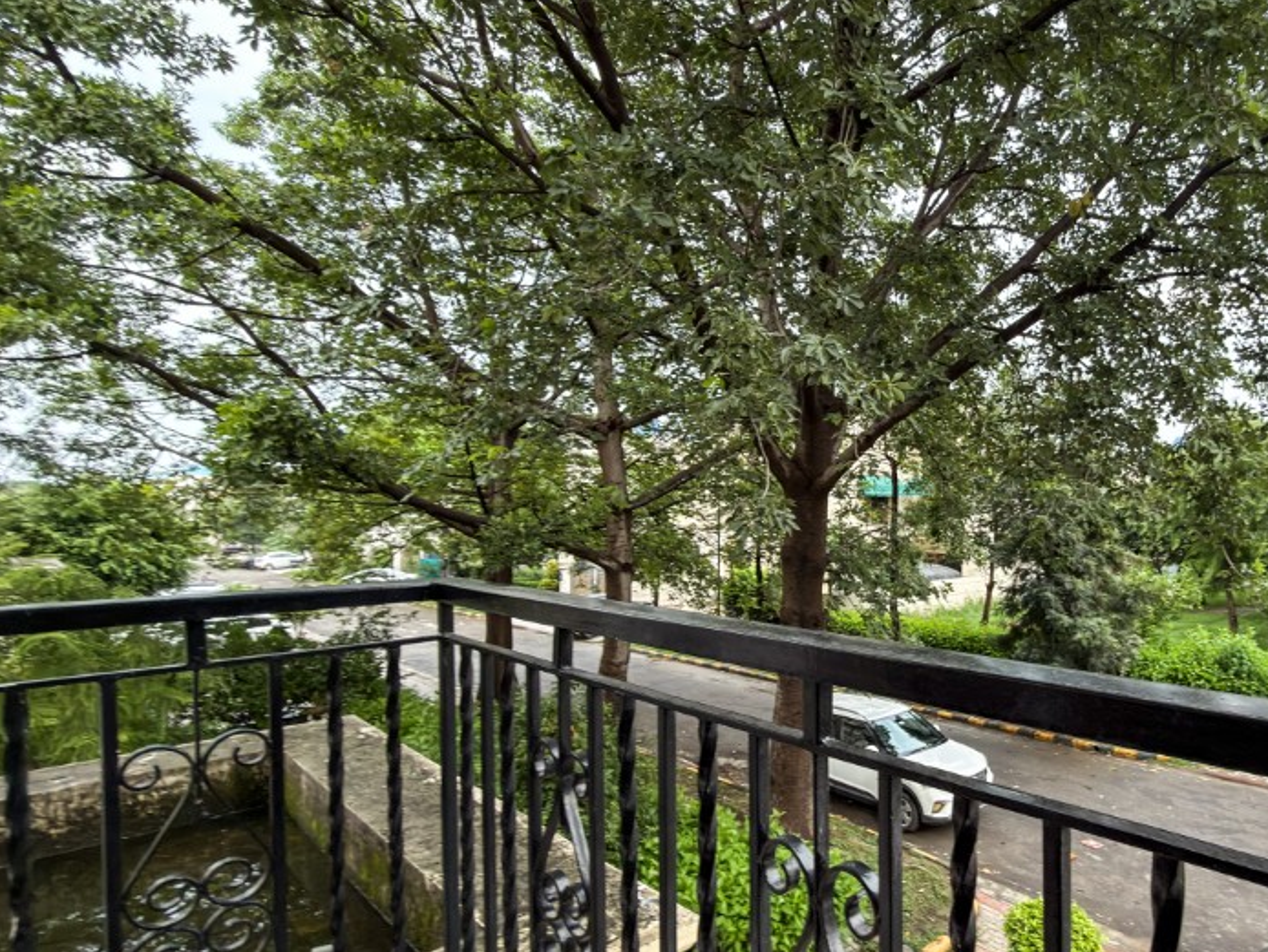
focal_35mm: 24
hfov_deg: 68.4
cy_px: 598
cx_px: 900
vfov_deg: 56.1
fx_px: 879
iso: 640
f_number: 8
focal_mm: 16
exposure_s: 1/100
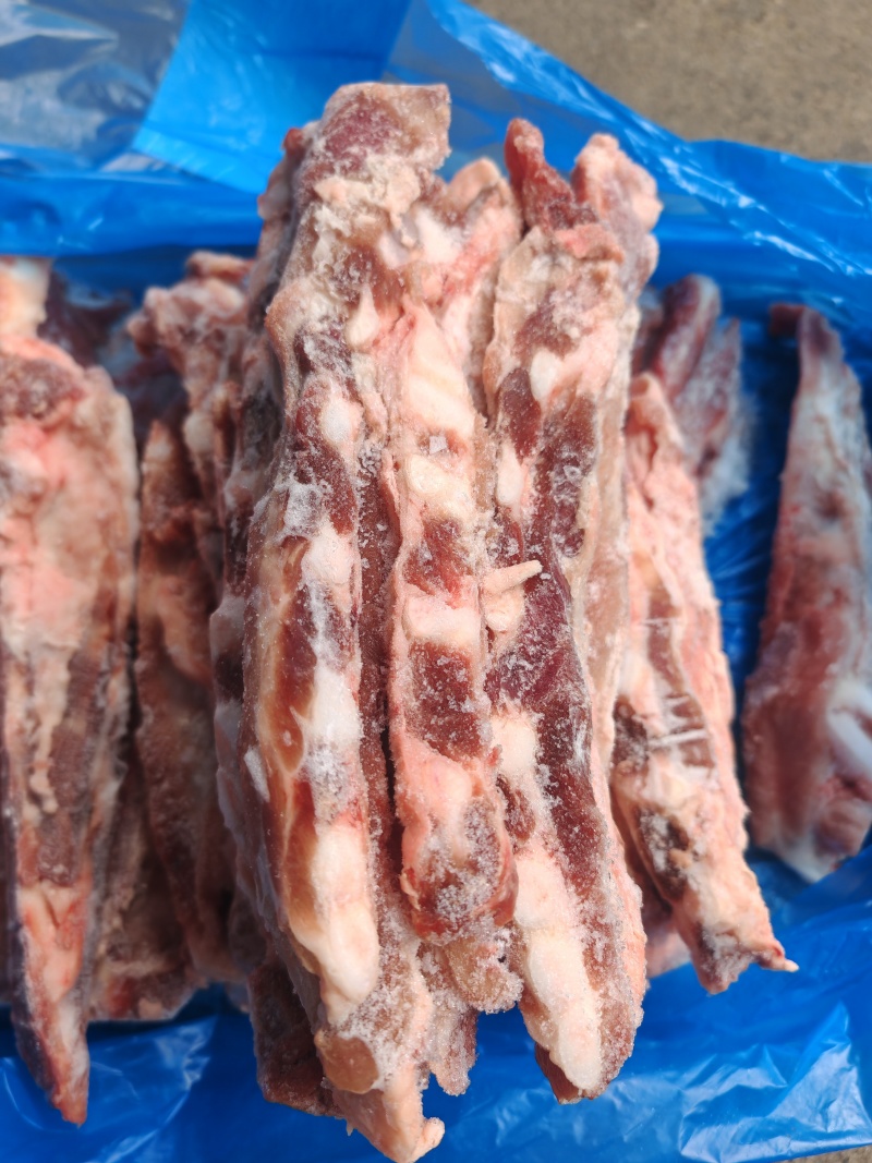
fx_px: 907
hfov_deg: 51.3
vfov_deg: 65.3
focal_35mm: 27
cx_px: 436
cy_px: 582
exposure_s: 1/150
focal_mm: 7.62
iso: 50
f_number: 1.6
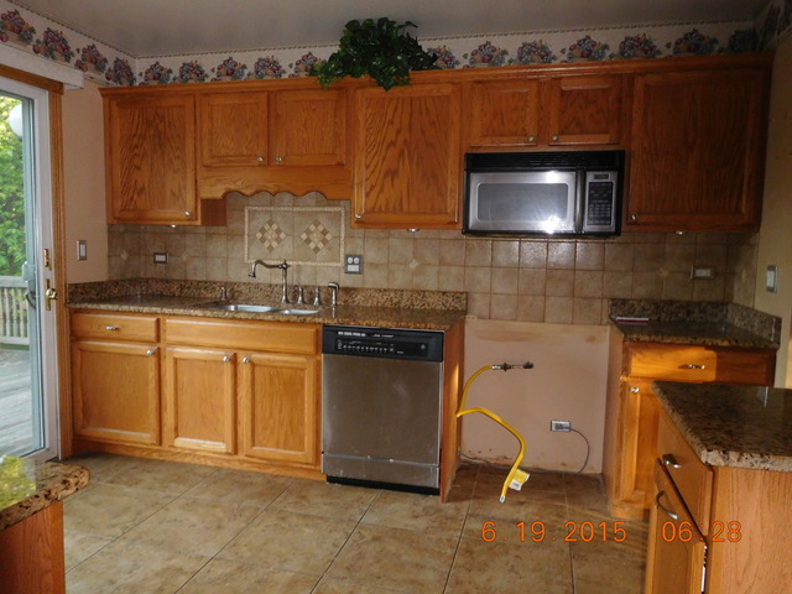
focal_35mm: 25
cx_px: 396
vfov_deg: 54.9
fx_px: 572
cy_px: 297
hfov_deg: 69.4
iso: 450
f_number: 3.4
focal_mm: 4.5
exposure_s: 1/30
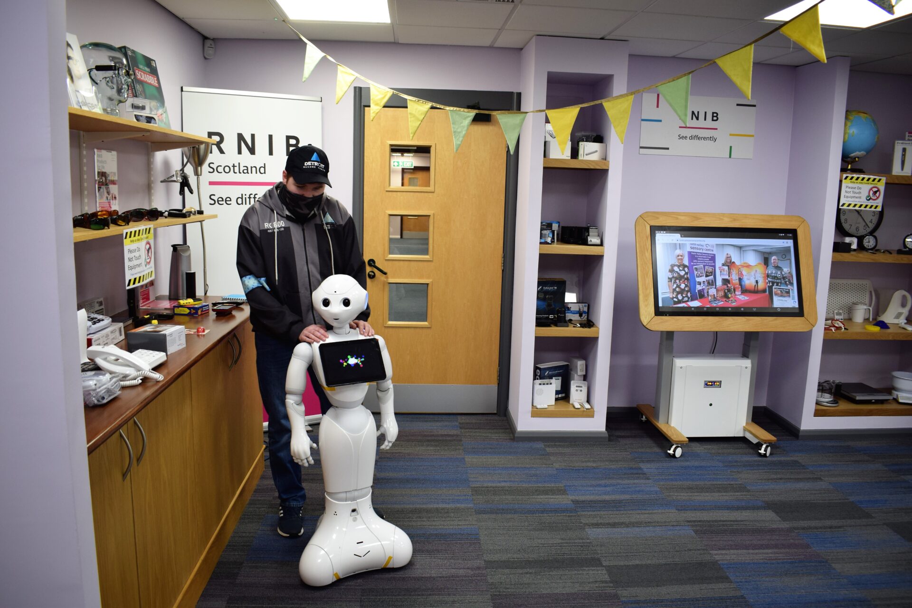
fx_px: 684
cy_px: 304
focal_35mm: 27
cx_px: 456
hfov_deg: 67.4
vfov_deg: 47.9
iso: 400
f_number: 4
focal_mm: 18
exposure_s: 1/60
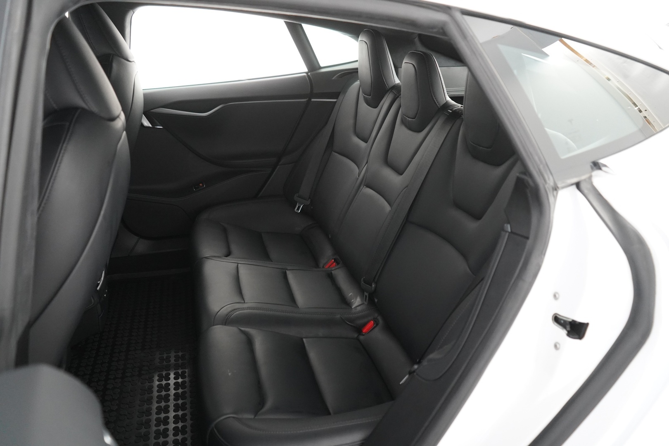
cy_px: 223
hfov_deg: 65.5
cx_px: 334
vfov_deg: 46.4
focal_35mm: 28
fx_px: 520
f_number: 3.5
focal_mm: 28
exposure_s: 1/40
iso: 5000
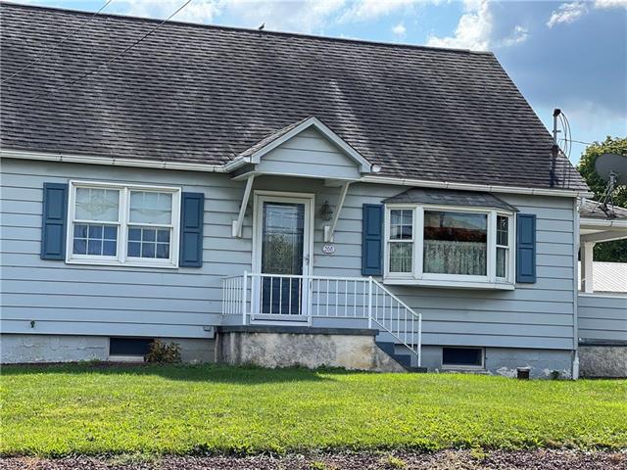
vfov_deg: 19.1
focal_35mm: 77
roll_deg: -0.7
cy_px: 235
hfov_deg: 25.3
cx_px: 314
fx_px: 1395
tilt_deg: +5.6
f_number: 2.8
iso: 32
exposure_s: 1/365
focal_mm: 9
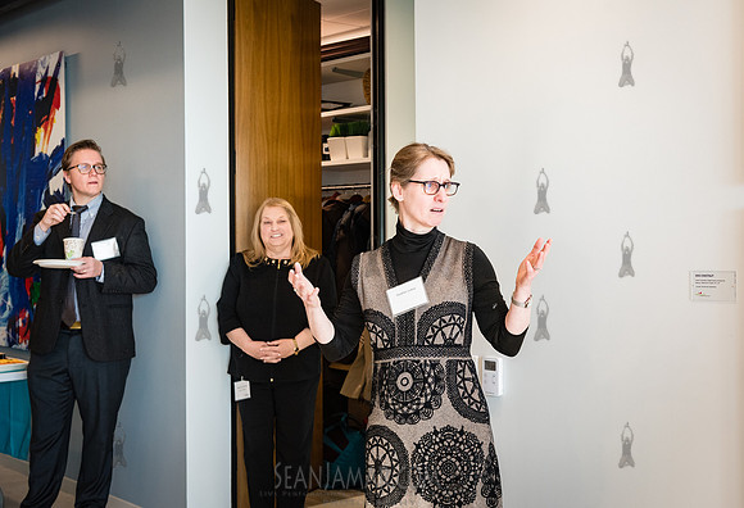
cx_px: 380
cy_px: 254
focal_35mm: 51
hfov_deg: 38.5
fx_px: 1066
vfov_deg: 26.8
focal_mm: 48
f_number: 5
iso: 2000
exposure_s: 1/160
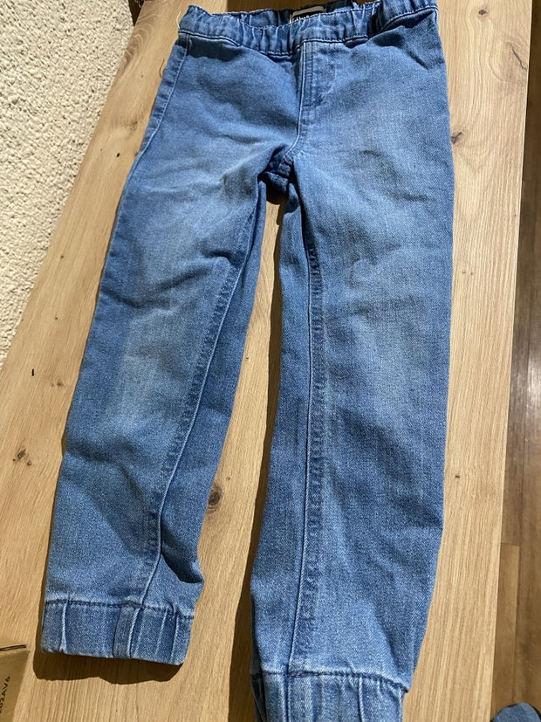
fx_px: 542
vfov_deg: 67.3
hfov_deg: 53.1
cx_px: 270
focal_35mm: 26
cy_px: 361
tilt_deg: -64.5
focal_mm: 4.25
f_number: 1.8
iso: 320
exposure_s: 1/50
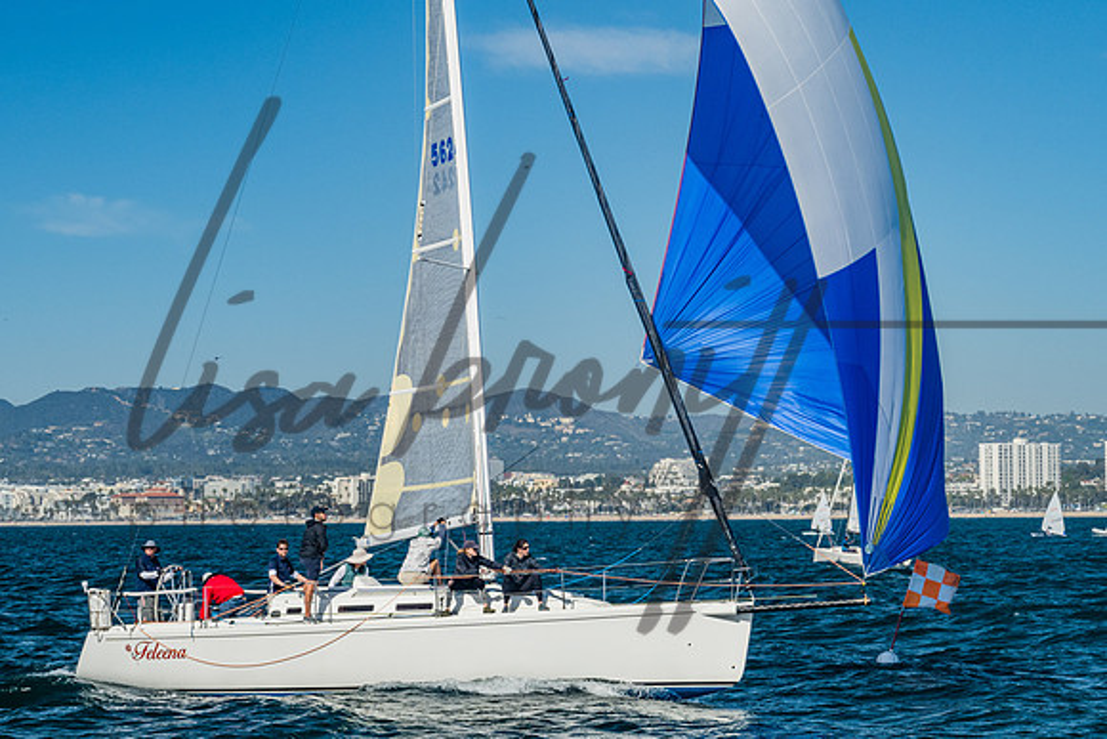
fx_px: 3341
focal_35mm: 109
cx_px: 662
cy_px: 378
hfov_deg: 18.8
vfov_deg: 12.6
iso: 400
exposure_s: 1/500
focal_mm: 75
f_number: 10
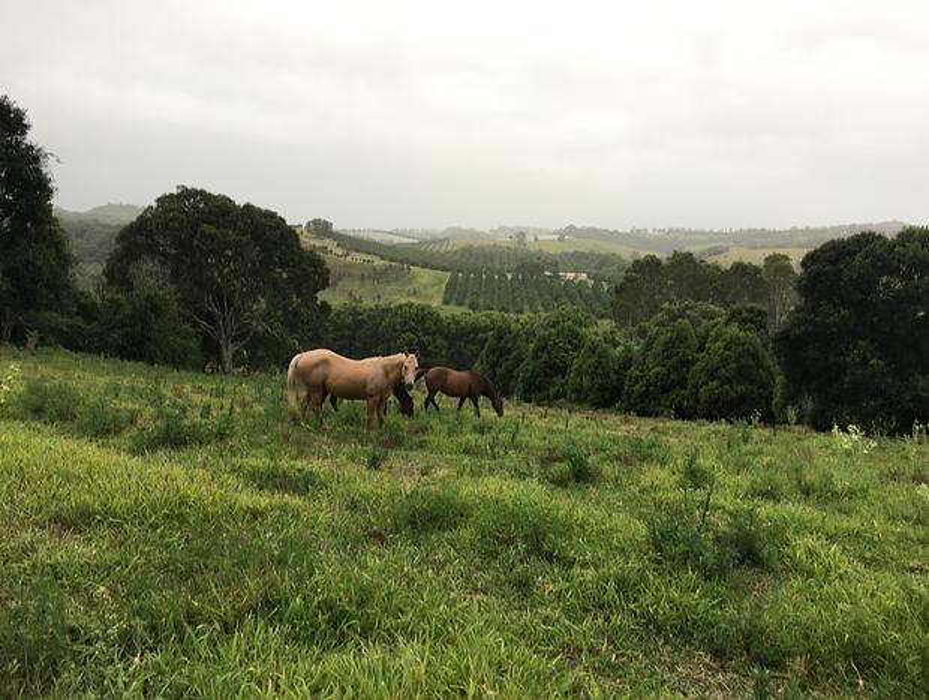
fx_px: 779
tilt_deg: -7.9
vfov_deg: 48.3
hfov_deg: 61.6
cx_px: 464
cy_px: 350
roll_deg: -0.9
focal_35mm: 29
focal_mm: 4.15
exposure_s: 1/100
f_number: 2.2
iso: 32
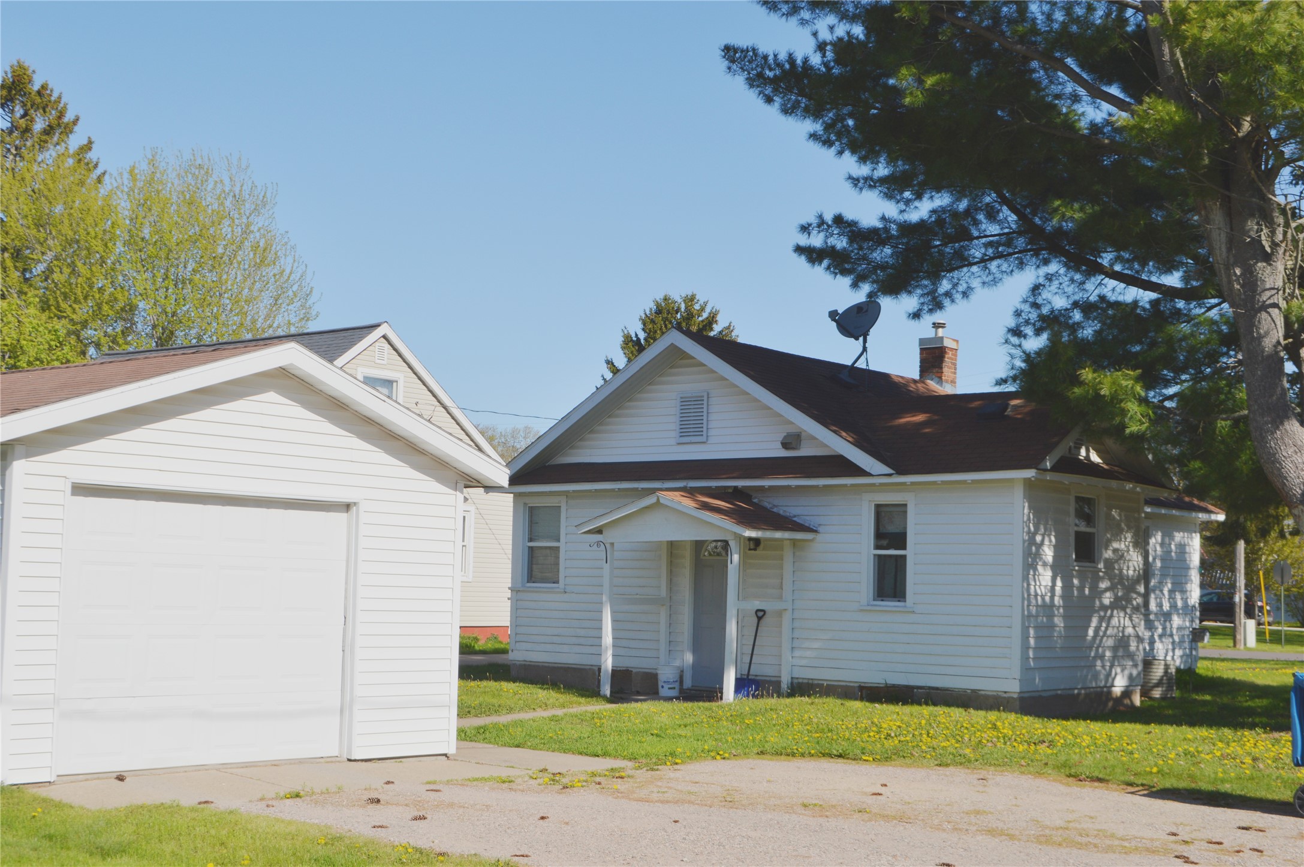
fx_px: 1737
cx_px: 652
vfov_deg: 28.0
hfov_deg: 41.1
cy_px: 434
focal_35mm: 48
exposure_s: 1/200
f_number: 10
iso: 100
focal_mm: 32
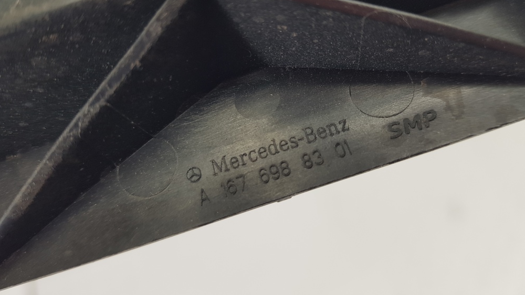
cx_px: 266
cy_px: 130
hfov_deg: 66.1
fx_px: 404
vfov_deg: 40.1
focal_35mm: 29
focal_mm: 4.2
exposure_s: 1/100
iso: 64
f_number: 1.7
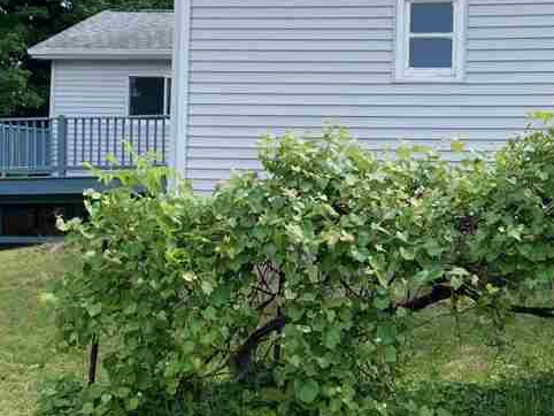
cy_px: 198
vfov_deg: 21.3
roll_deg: -1.4
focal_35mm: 69
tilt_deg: +2.0
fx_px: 1105
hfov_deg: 27.9
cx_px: 377
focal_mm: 4.25
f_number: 1.8
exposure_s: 1/396
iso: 25
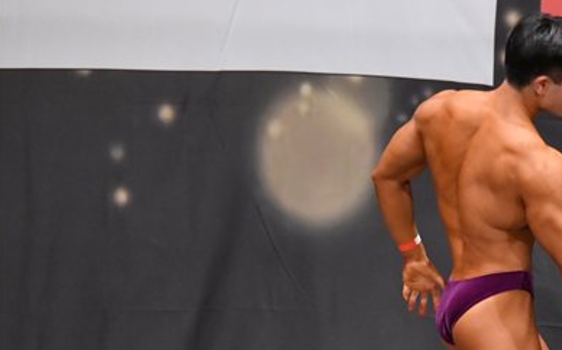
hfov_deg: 4.7
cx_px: 557
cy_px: 317
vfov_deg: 3.0
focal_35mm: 442
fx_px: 6766
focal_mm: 145
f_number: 5.6
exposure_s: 1/400
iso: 6400
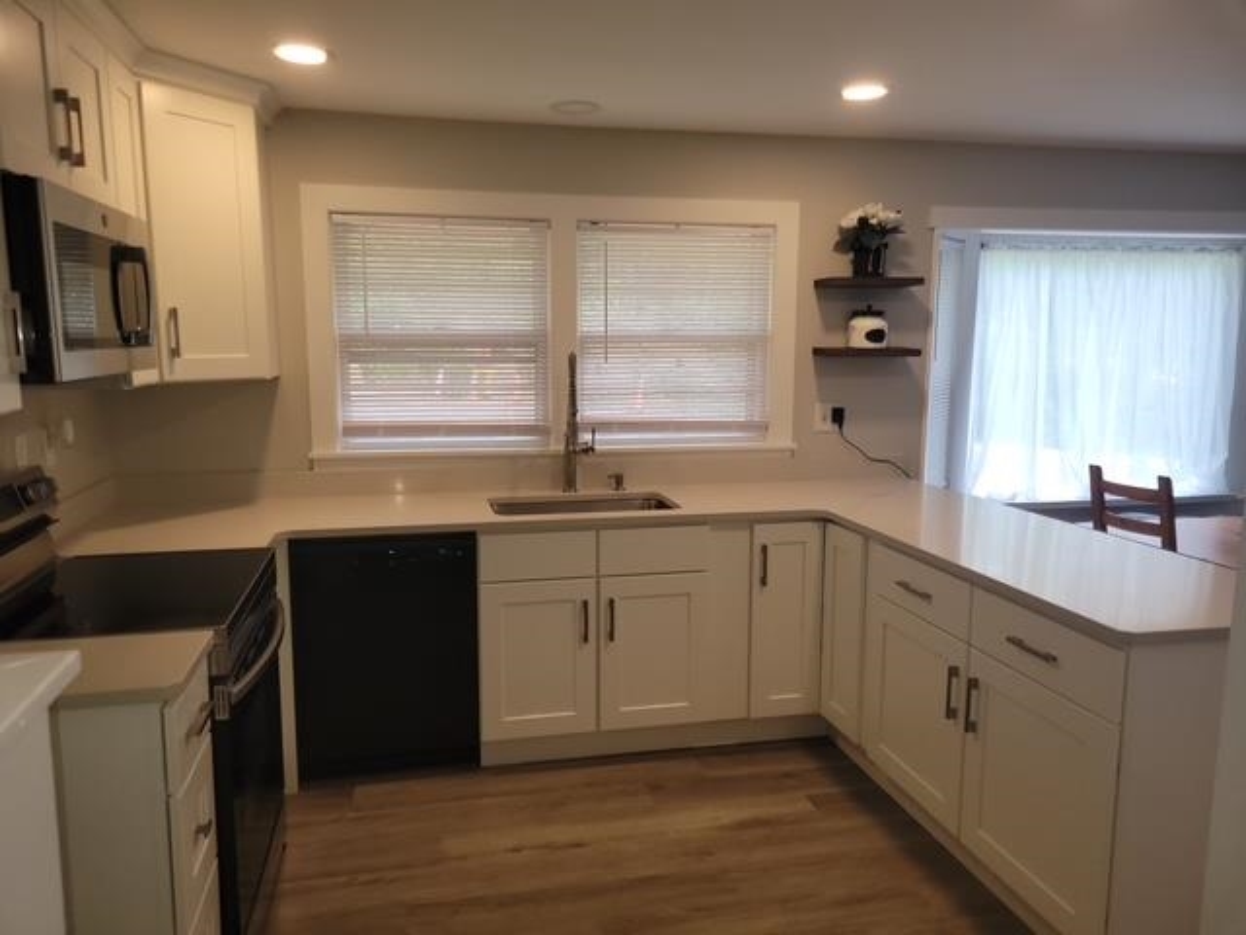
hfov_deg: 67.3
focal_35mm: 26
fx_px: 936
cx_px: 623
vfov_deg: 53.1
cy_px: 468
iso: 80
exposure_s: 1/120
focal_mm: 5.4
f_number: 1.8
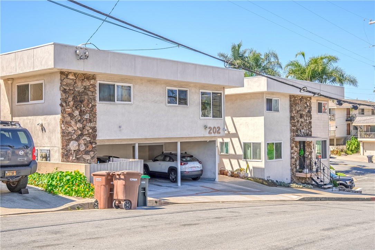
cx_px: 188
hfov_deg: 48.3
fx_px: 418
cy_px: 125
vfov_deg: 33.3
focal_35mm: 40
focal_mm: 40.1
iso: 400
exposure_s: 1/5000
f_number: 11
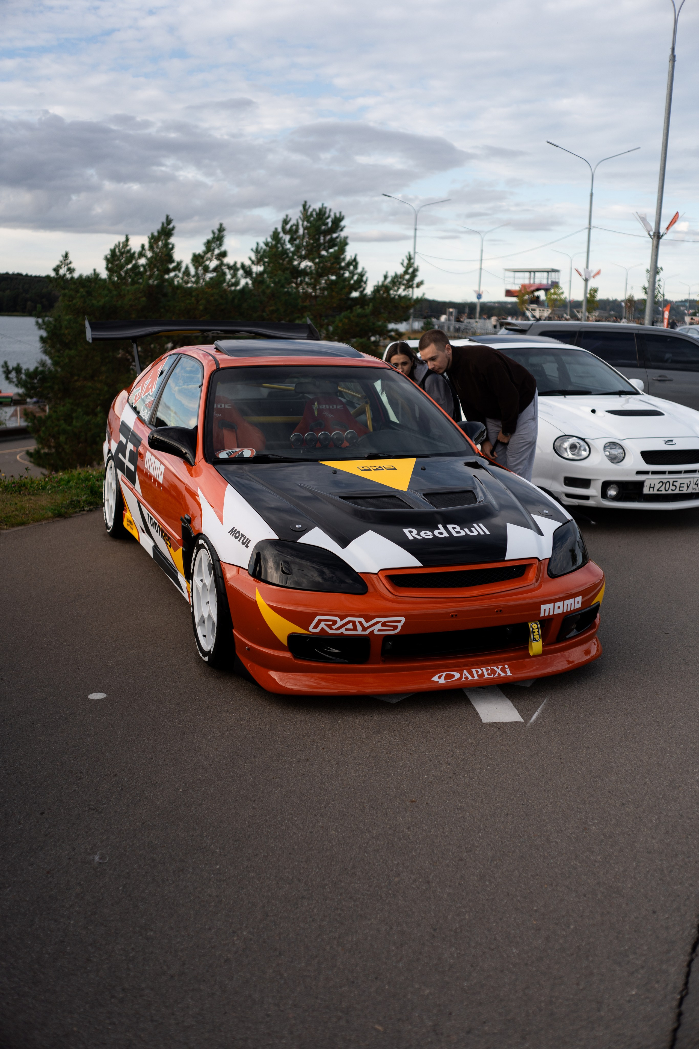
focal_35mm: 35
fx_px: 1019
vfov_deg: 54.4
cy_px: 524
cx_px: 350
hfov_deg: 37.9
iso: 100
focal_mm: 35
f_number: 2.2
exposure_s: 1/1600
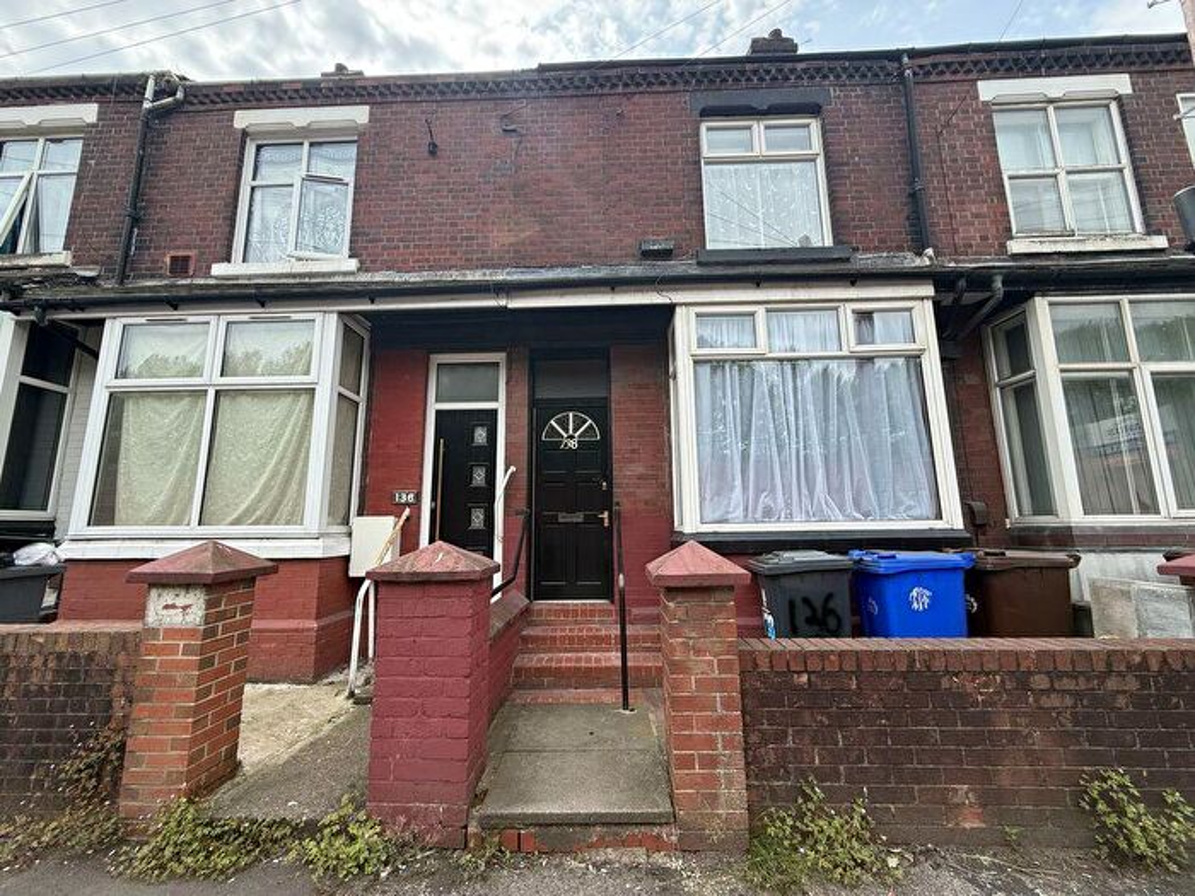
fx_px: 483
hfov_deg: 102.1
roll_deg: +0.7
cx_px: 598
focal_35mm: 14
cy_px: 448
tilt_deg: +9.9
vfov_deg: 85.7
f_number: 2.2
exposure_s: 1/694
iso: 50
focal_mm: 2.22
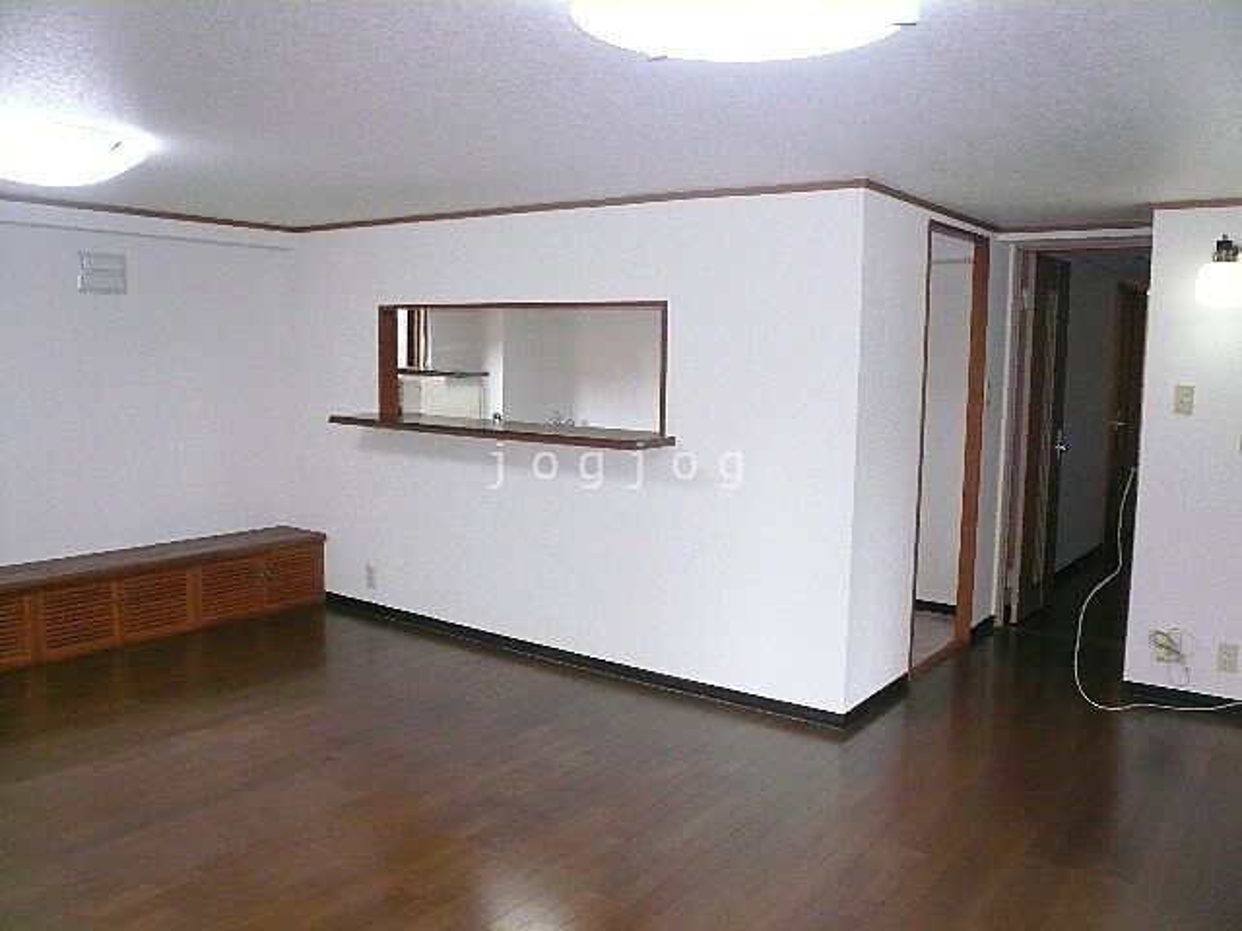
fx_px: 1005
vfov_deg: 49.7
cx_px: 621
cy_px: 466
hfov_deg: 63.4
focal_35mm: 28
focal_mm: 4.6
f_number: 2.8
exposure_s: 1/30
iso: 320
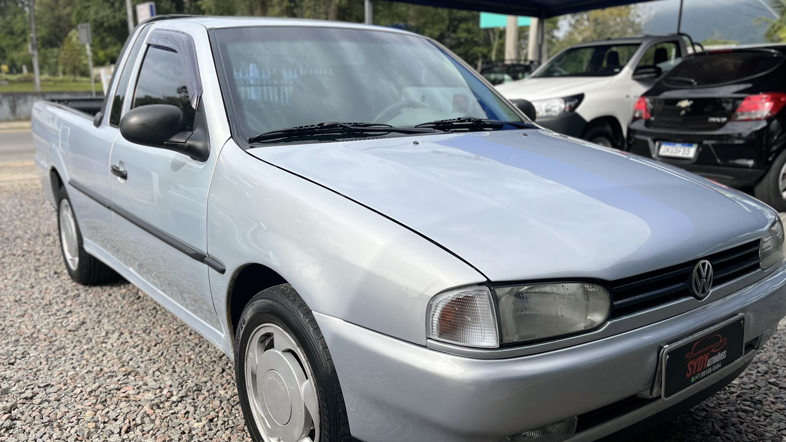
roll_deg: +0.6
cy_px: 279
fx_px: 646
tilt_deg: -17.4
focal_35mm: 31
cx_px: 385
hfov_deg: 62.6
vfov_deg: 37.5
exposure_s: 1/3049
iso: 50
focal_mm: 5.1
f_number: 1.6
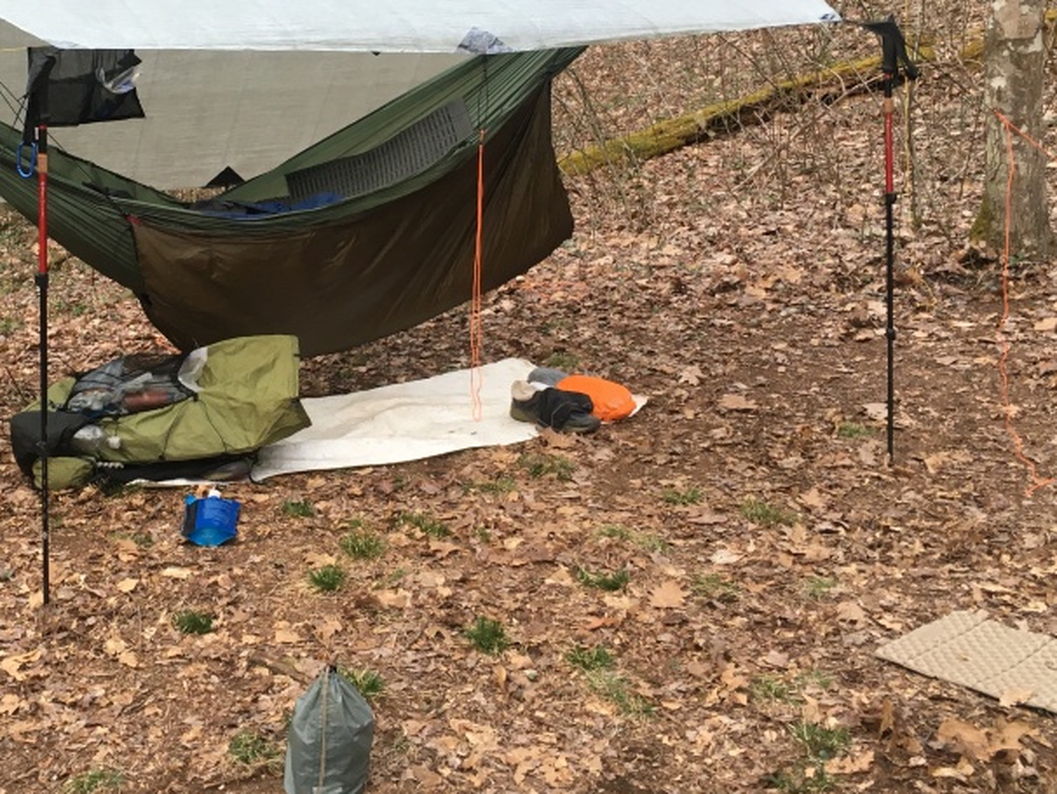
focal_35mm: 49
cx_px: 307
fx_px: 1497
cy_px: 223
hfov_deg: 38.2
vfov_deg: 29.3
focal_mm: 4.15
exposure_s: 1/30
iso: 25
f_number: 2.2
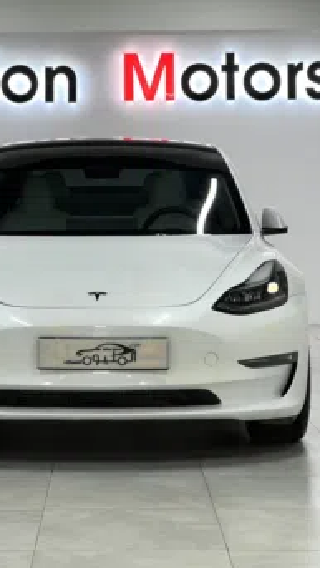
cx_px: 103
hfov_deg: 12.4
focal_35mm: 98
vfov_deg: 21.8
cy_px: 251
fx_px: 1475
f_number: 2.8
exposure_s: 1/59
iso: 250
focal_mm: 9
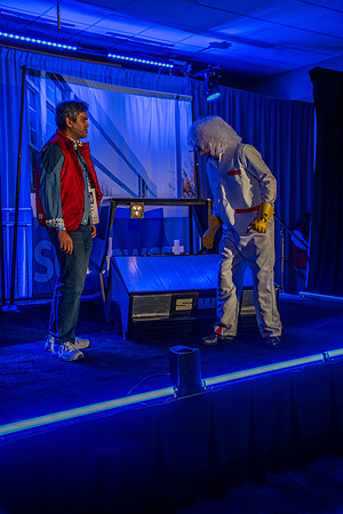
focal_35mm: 40
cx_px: 172
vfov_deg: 48.5
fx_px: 572
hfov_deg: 33.4
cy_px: 257
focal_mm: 40
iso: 2000
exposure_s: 1/200
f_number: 4.5
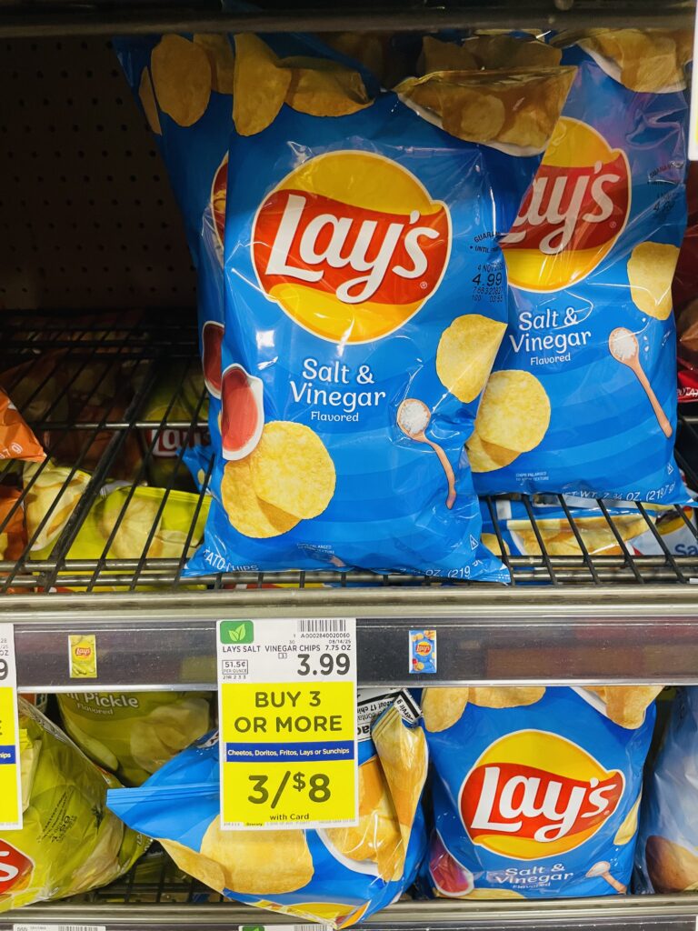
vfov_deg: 67.3
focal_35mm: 26
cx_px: 349
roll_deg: +0.8
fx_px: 699
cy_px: 466
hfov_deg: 53.1
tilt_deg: -33.9
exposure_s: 1/60
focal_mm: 4.2
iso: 250
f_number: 1.6
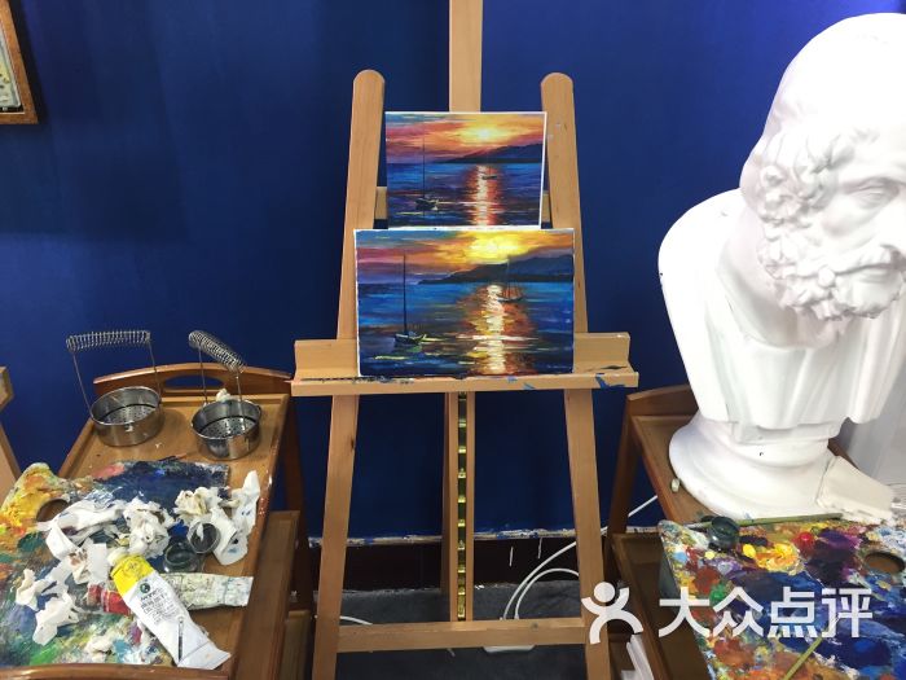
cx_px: 453
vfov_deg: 48.2
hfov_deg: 61.7
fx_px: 759
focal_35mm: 29
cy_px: 340
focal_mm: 4.15
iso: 125
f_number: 2.2
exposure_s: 1/33
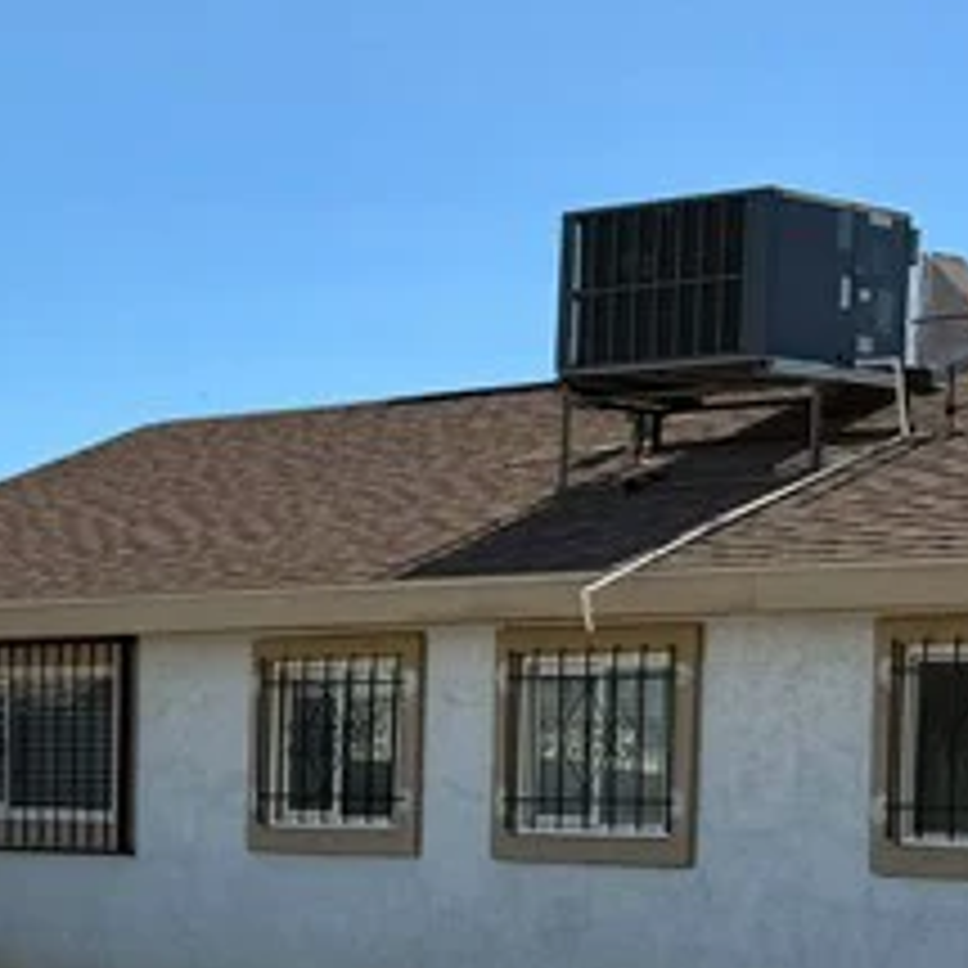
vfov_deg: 17.0
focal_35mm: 101
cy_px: 896
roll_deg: -1.0
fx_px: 3195
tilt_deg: -2.5
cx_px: -369
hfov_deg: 16.1
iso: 80
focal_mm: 6.76
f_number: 1.78
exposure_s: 1/6711
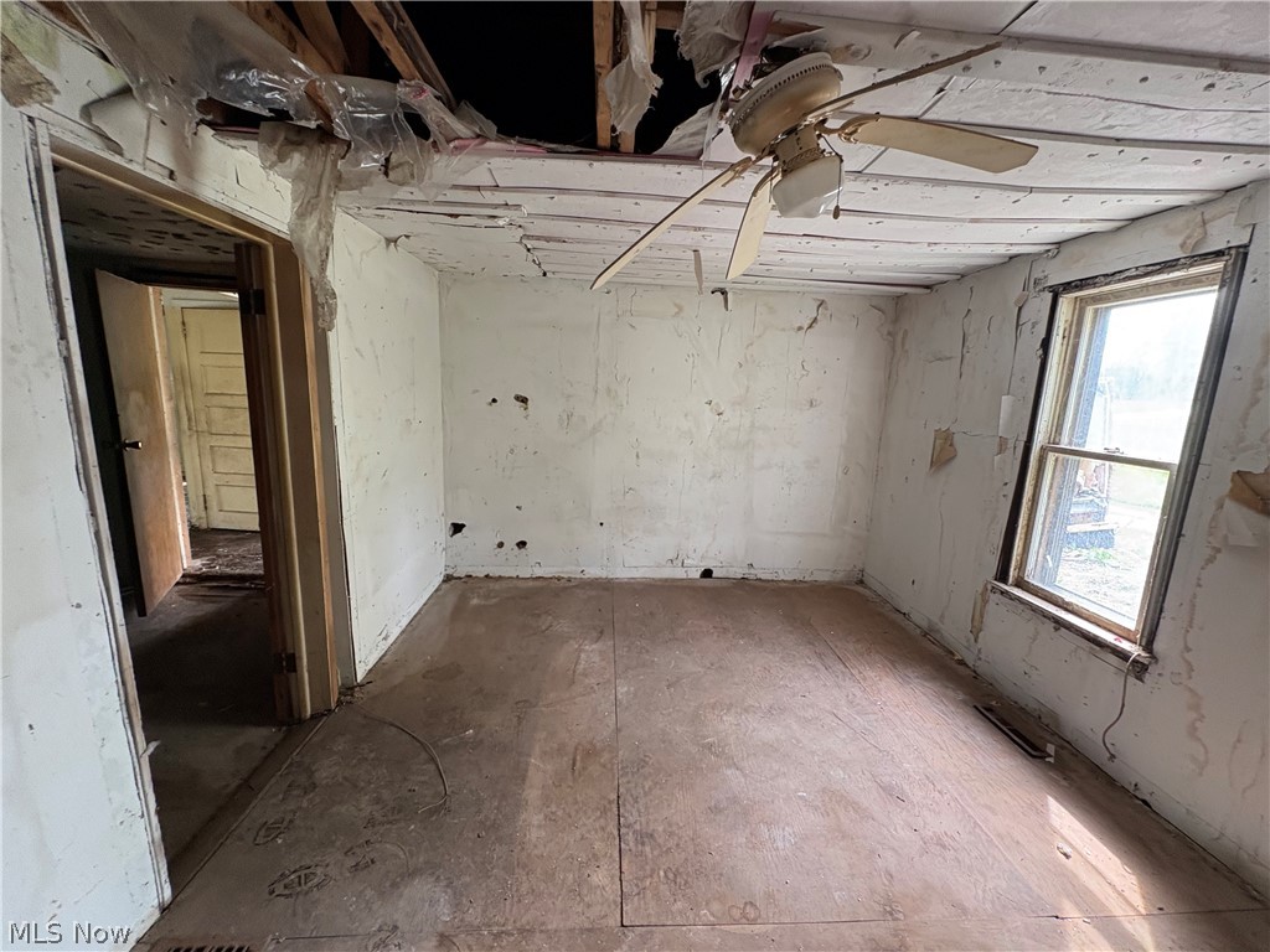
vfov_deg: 85.7
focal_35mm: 14
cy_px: 476
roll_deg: -1.5
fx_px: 514
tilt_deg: -9.6
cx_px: 635
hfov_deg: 102.1
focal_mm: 2.22
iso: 250
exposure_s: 1/60
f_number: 2.2
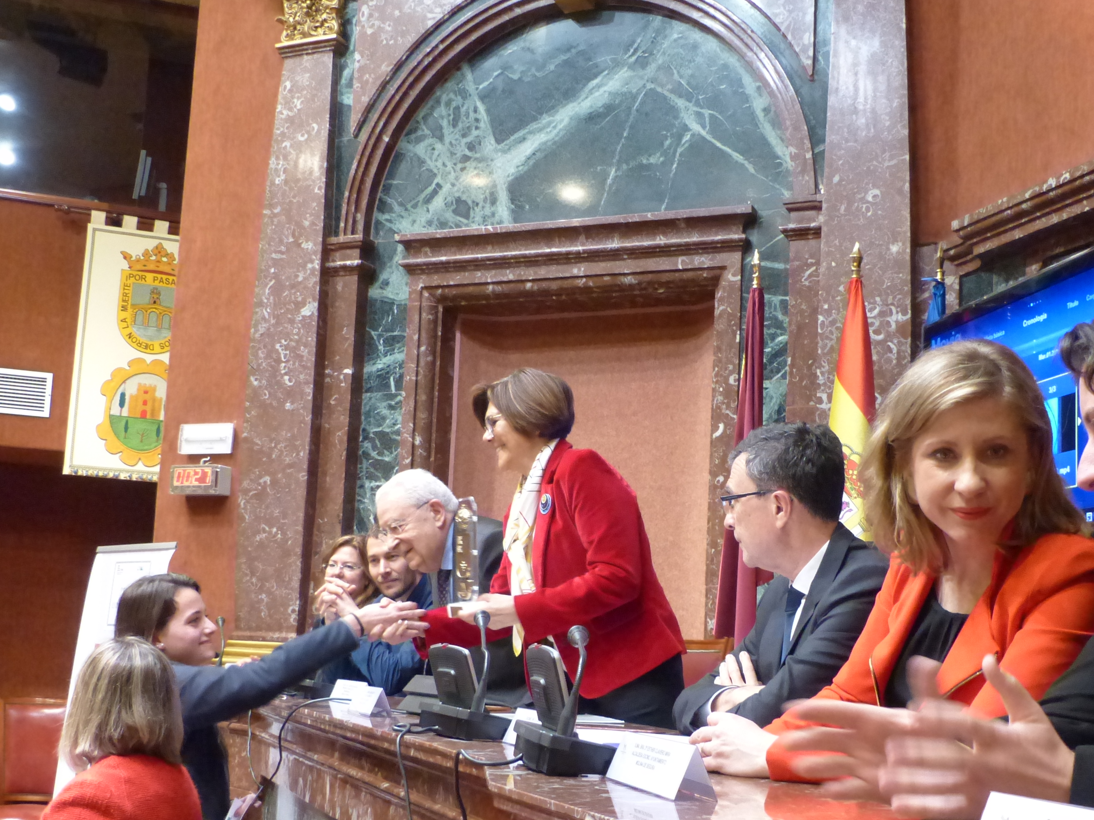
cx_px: 614
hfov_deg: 42.0
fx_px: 1422
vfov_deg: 32.1
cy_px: 488
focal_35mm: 45
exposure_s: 1/40
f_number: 2.8
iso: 800
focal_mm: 6.3
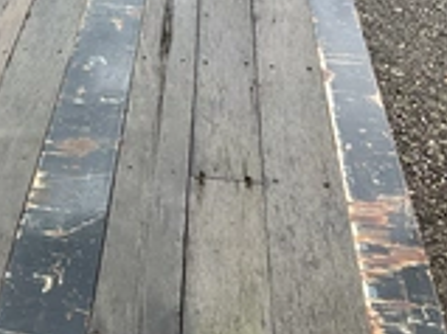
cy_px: 79
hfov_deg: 25.4
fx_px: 942
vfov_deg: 20.0
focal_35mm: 73
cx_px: 6
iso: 25
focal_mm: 3
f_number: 1.8
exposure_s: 1/299
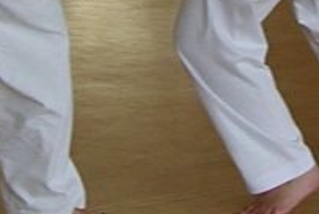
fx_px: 2139
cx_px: 182
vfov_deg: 5.6
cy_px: -212
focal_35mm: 241
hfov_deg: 8.5
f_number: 3.1
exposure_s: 1/640
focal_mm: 9.5
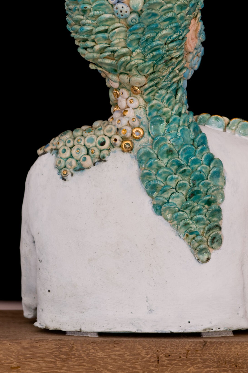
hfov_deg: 4.0
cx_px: 135
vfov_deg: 6.0
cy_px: 108
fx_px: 3540
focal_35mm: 342
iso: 500
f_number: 8
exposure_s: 1/40
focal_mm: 220
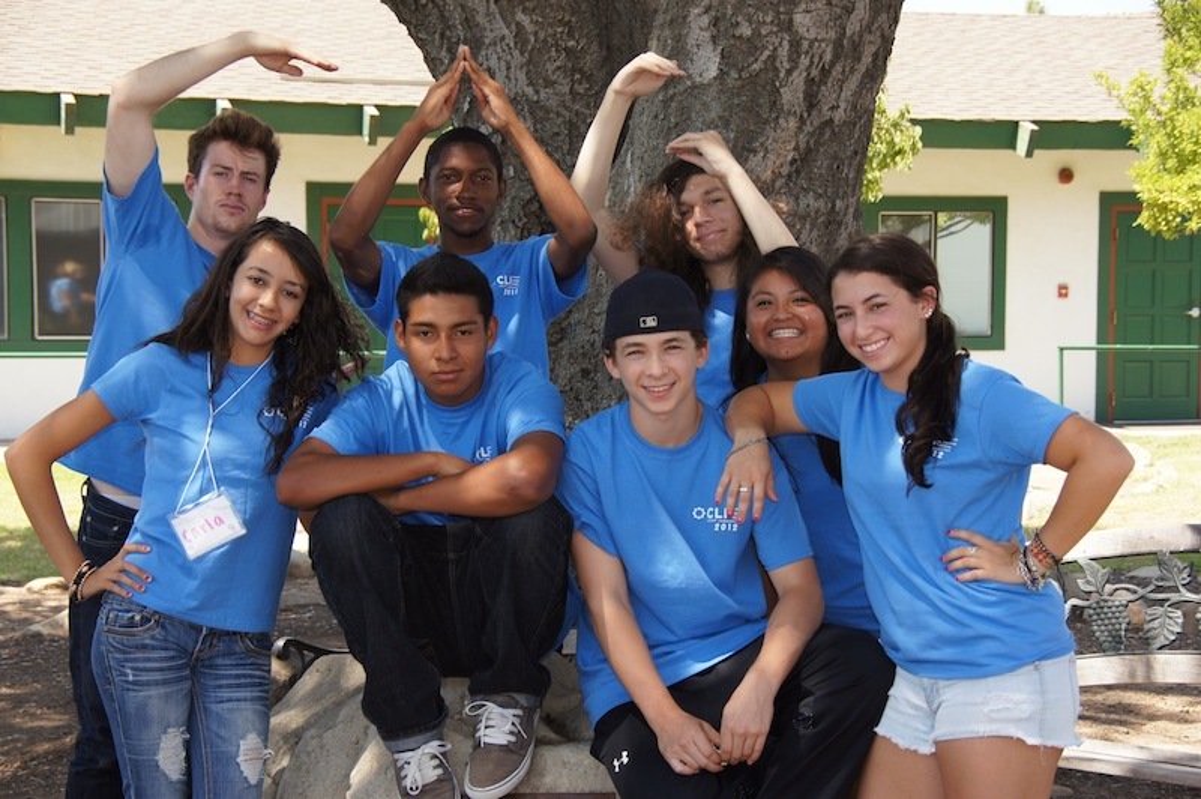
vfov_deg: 18.2
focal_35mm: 75
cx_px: 600
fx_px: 2500
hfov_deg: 27.0
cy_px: 400
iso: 100
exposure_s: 1/125
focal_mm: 50
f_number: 5.6
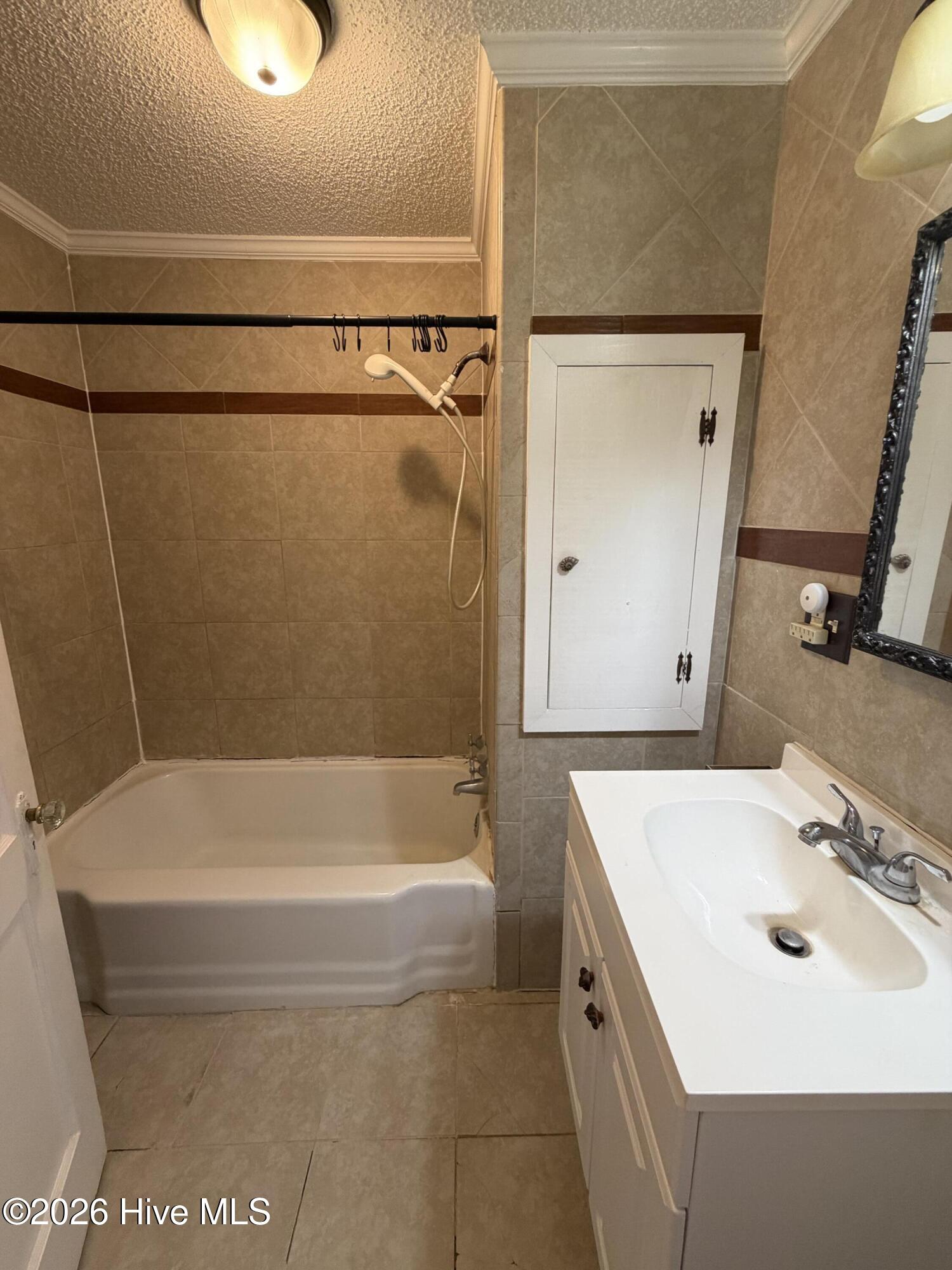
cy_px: 635
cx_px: 476
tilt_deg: -13.5
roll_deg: -0.4
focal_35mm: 14
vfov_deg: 102.1
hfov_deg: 85.7
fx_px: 513
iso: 250
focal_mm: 2.22
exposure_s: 1/60
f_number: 2.2
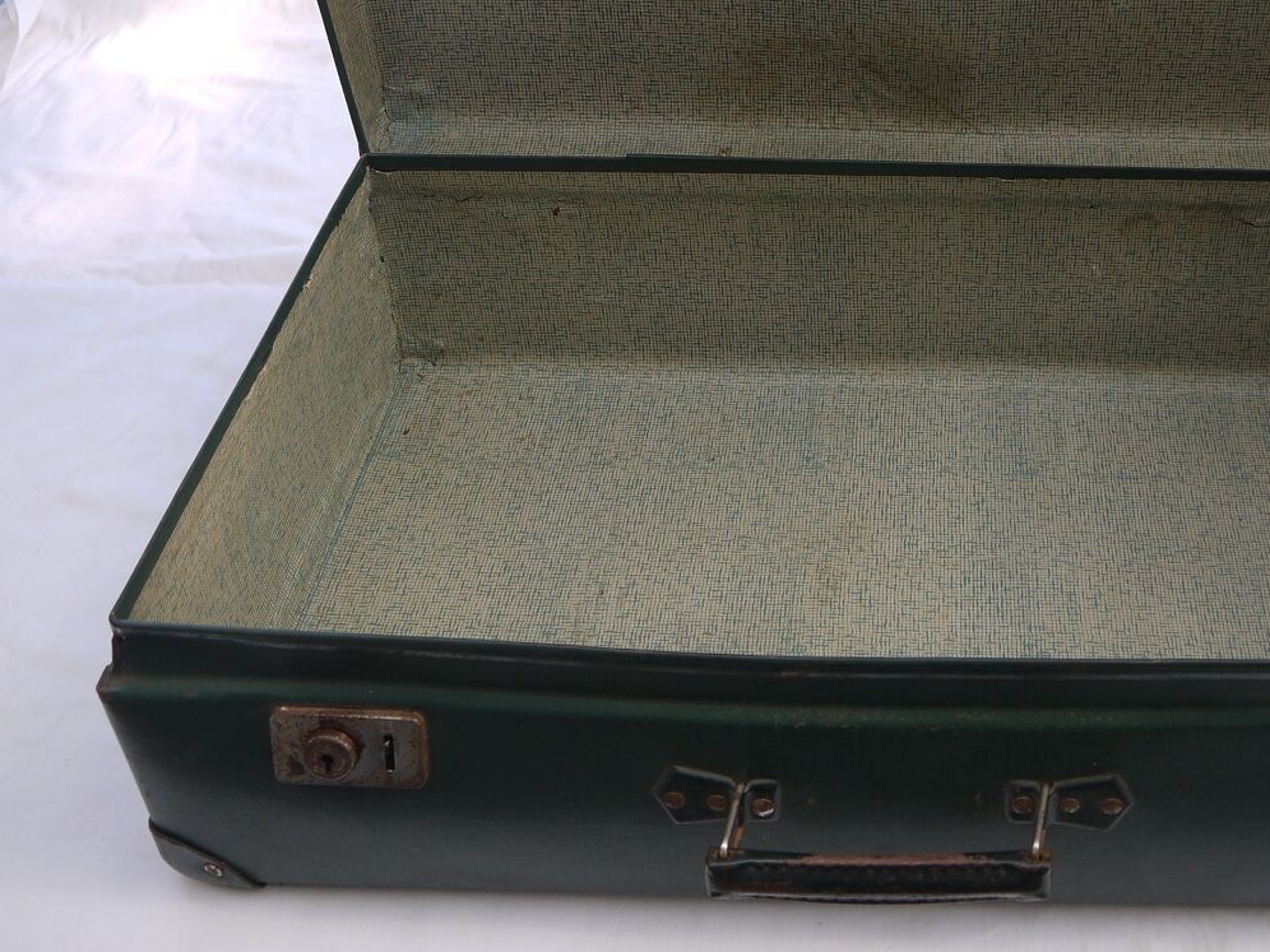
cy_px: 190
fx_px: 1651
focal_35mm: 45
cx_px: 922
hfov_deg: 41.1
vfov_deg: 31.4
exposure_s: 1/160
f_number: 4
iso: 100
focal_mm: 14
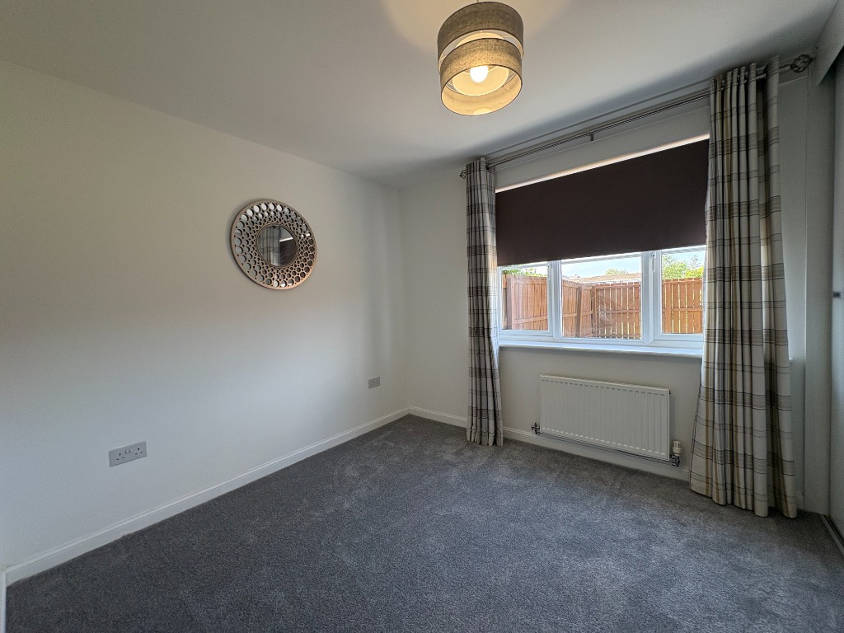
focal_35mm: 14
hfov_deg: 102.1
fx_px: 341
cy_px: 316
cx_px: 422
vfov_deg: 85.7
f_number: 2.2
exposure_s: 1/139
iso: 100
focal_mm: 2.22
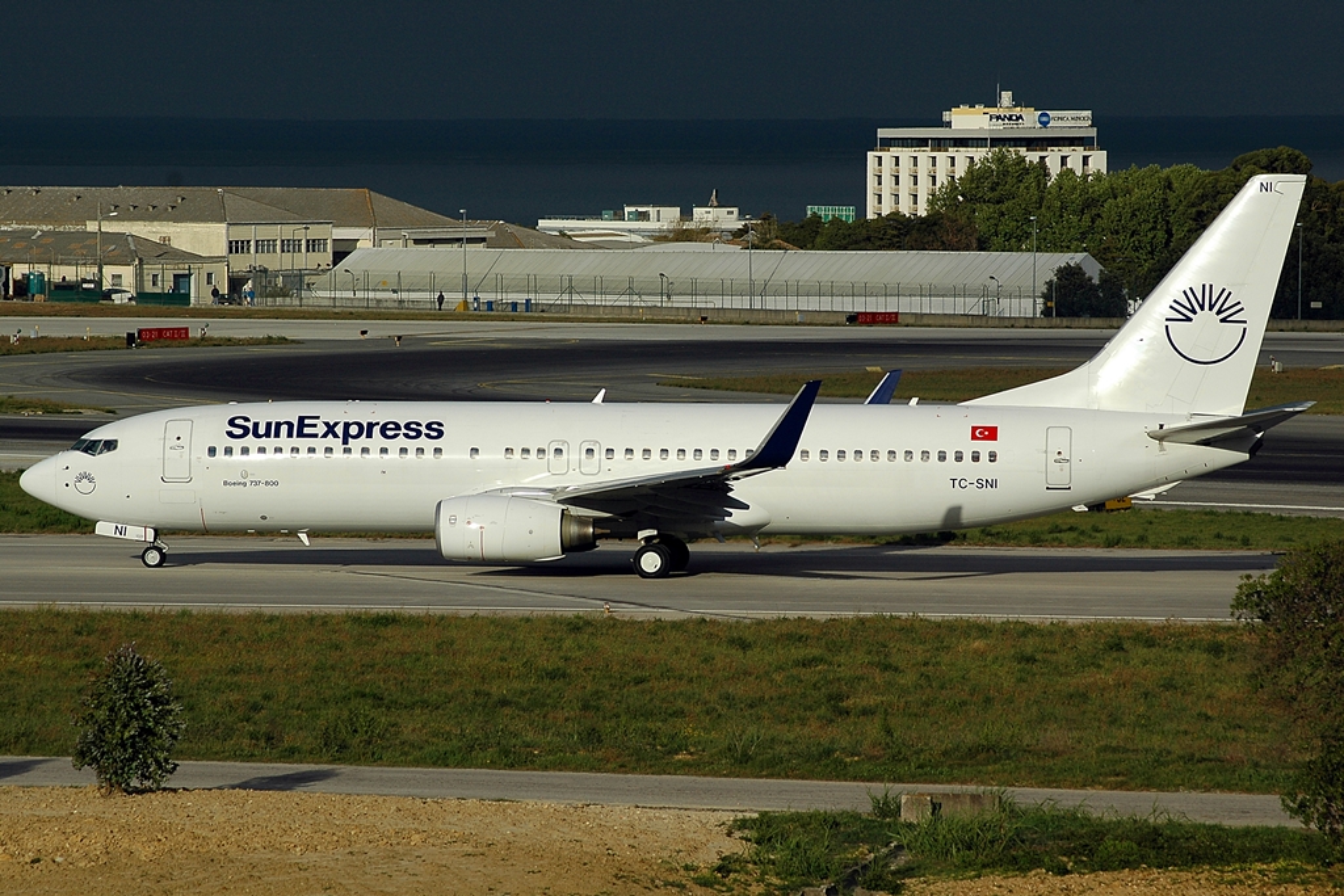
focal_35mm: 218
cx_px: 672
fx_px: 8121
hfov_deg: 9.5
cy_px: 448
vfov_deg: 6.3
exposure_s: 1/1000
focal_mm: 145
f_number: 8
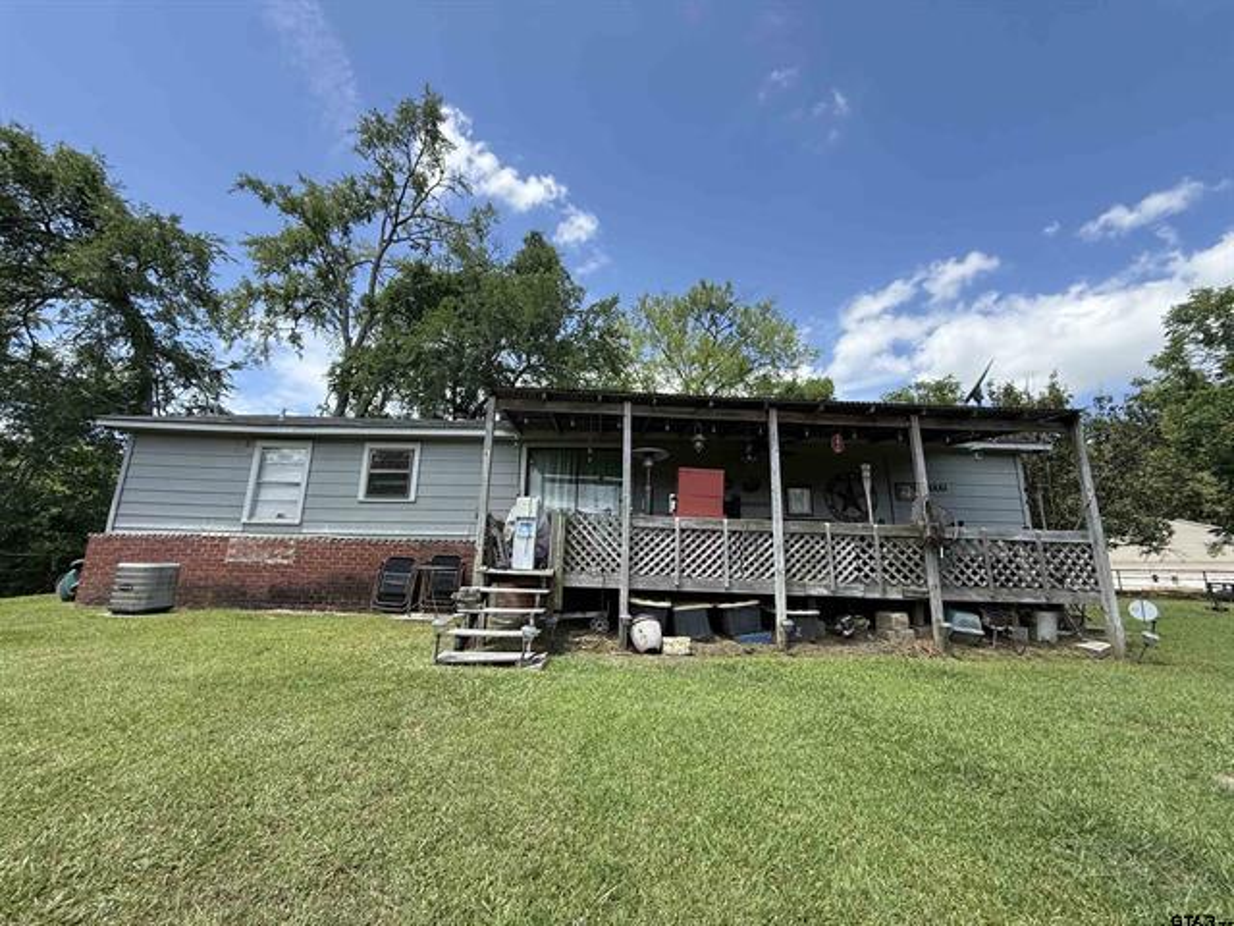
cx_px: 617
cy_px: 463
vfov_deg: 85.7
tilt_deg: +13.7
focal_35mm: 14
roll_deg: -1.9
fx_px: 499
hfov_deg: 102.1
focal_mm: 2.22
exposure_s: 1/888
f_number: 2.2
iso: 64
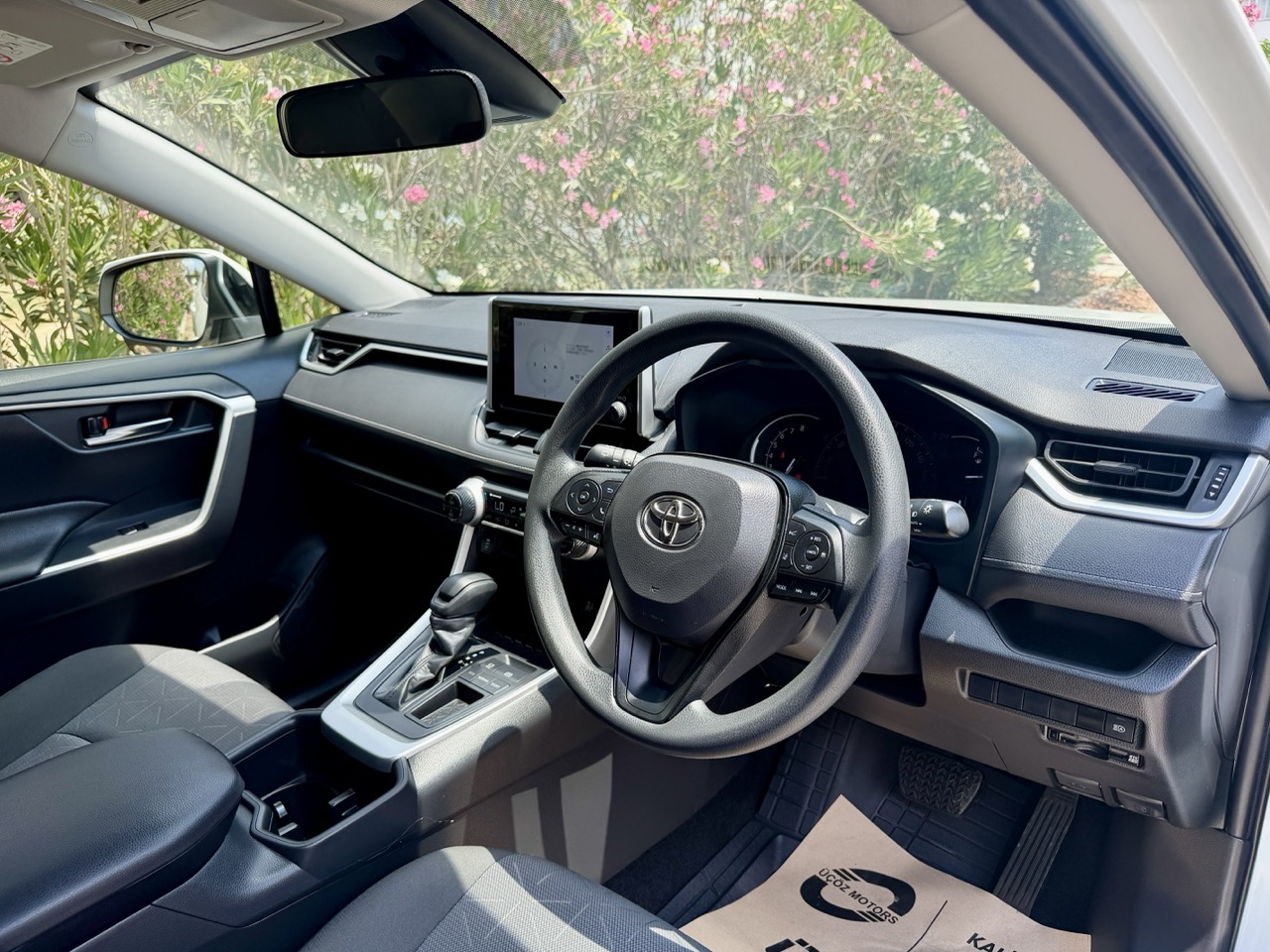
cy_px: 476
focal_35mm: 24
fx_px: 881
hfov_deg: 71.6
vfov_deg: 56.8
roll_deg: +2.2
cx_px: 635
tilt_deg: -20.4
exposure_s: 1/780
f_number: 1.78
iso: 80
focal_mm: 6.76
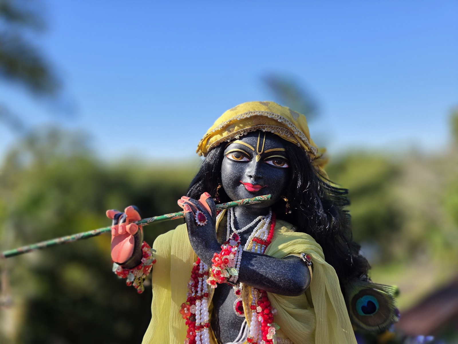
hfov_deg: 73.9
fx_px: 304
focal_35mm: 23
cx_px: 229
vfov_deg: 58.9
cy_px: 172
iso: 80
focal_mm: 5.4
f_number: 1.8
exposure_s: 1/3333
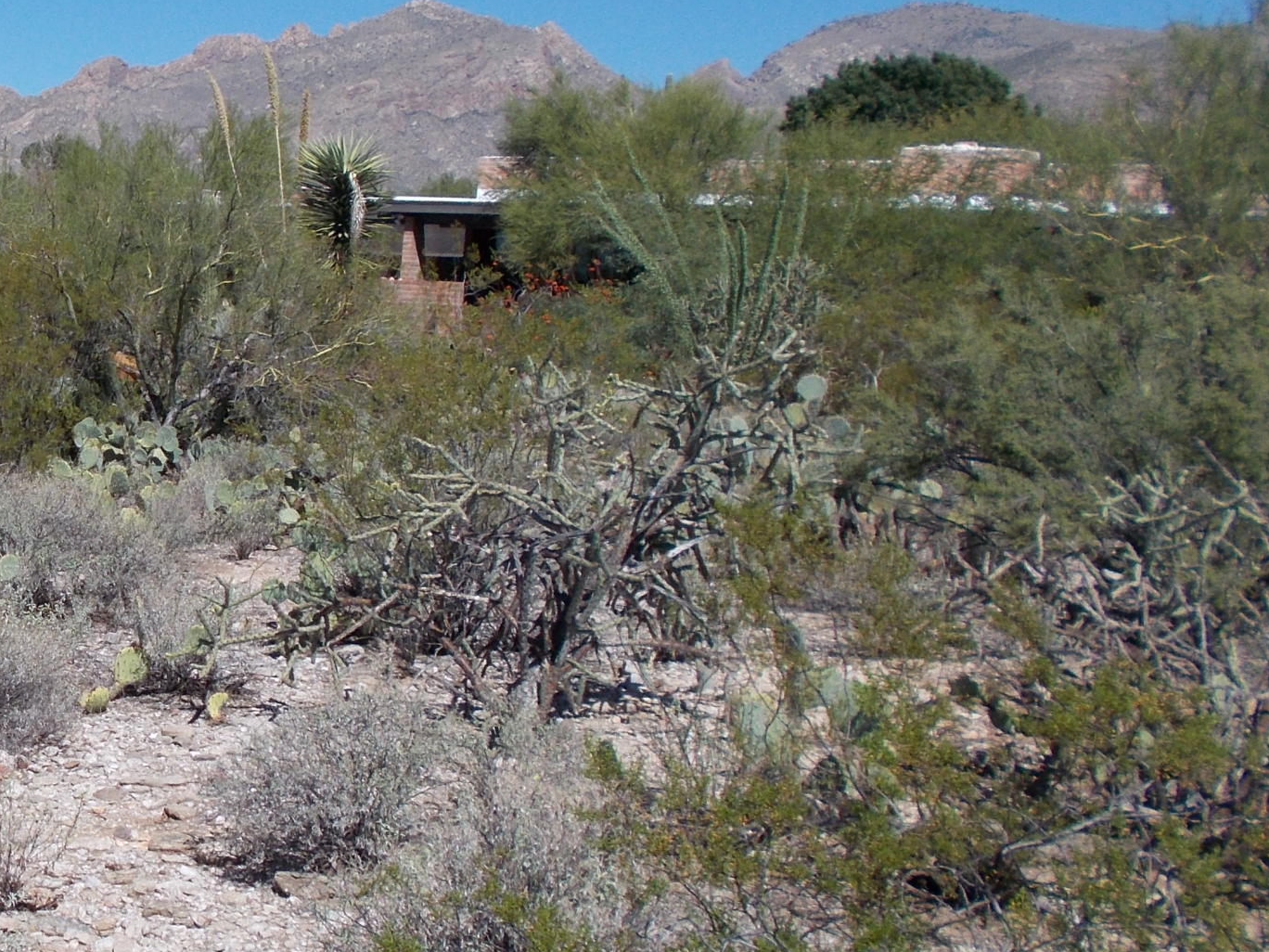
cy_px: 380
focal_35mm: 57
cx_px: 8
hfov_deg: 31.3
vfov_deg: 25.6
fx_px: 2090
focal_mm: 4.6
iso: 80
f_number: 8
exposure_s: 1/250
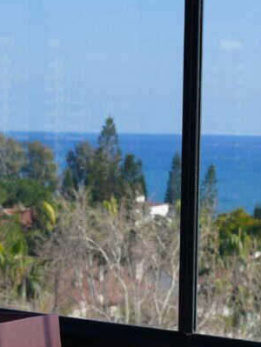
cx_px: 197
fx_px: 1385
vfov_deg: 14.1
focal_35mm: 138
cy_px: 347
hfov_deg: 10.7
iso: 100
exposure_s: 1/100
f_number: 6.3
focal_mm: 28
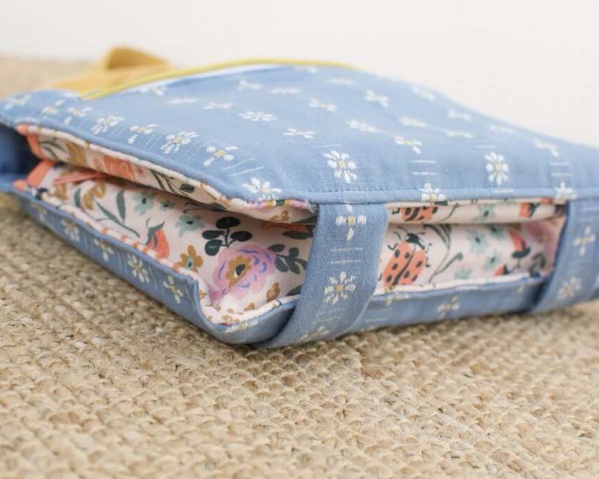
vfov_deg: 25.6
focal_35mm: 60
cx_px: 241
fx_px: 1056
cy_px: 241
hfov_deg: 31.6
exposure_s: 1/4000
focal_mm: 35
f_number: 5
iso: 2000
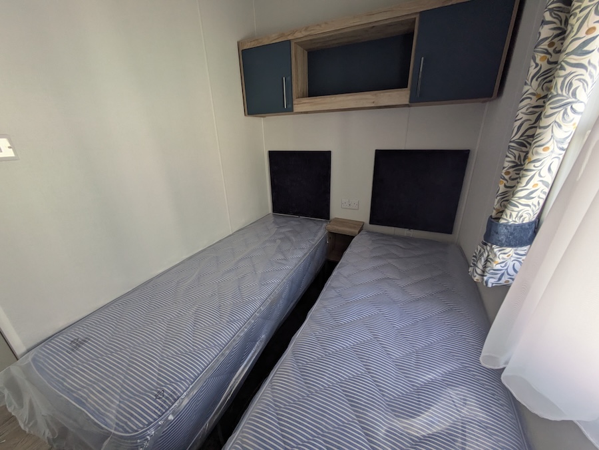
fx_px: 242
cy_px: 225
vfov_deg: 85.7
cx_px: 300
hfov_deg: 102.0
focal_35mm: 14
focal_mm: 1.83
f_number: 2.2
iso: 48
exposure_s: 1/114
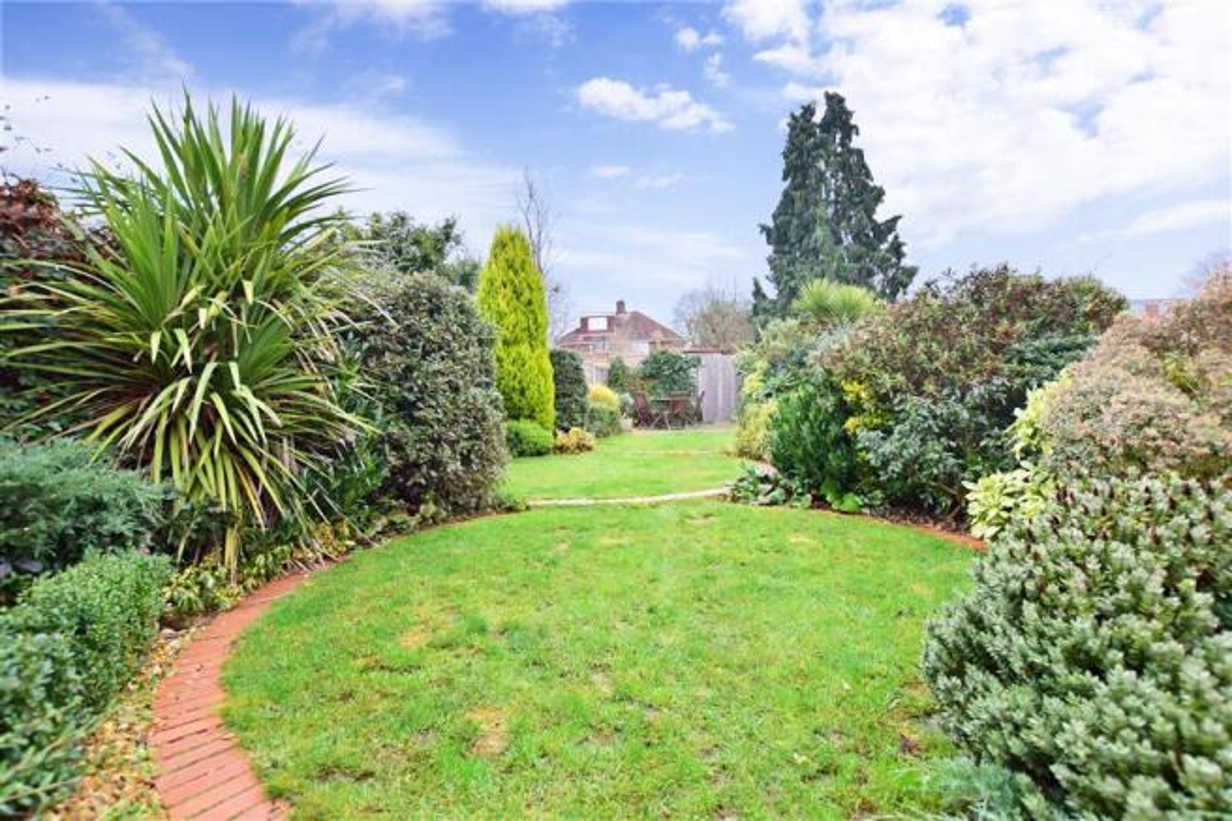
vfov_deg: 77.3
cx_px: 616
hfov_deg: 100.4
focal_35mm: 15
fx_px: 513
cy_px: 410
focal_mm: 10
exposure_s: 1/125
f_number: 5.6
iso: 400
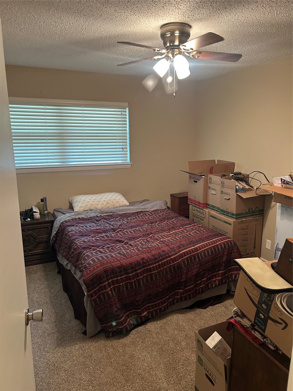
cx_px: 146
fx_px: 293
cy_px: 196
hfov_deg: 53.1
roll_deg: +0.1
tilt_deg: -12.0
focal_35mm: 26
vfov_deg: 67.3
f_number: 1.5
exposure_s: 1/60
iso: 250
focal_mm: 5.7
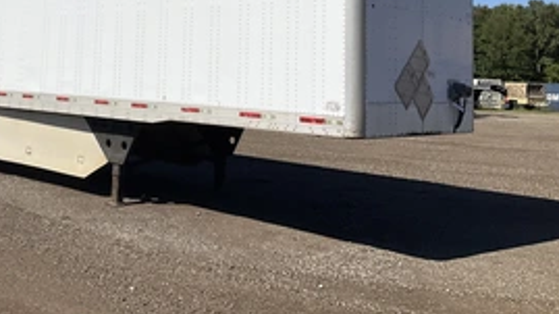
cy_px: 12
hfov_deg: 42.7
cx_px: 156
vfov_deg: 24.4
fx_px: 696
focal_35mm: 47
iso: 25
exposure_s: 1/5814
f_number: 1.8
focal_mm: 3
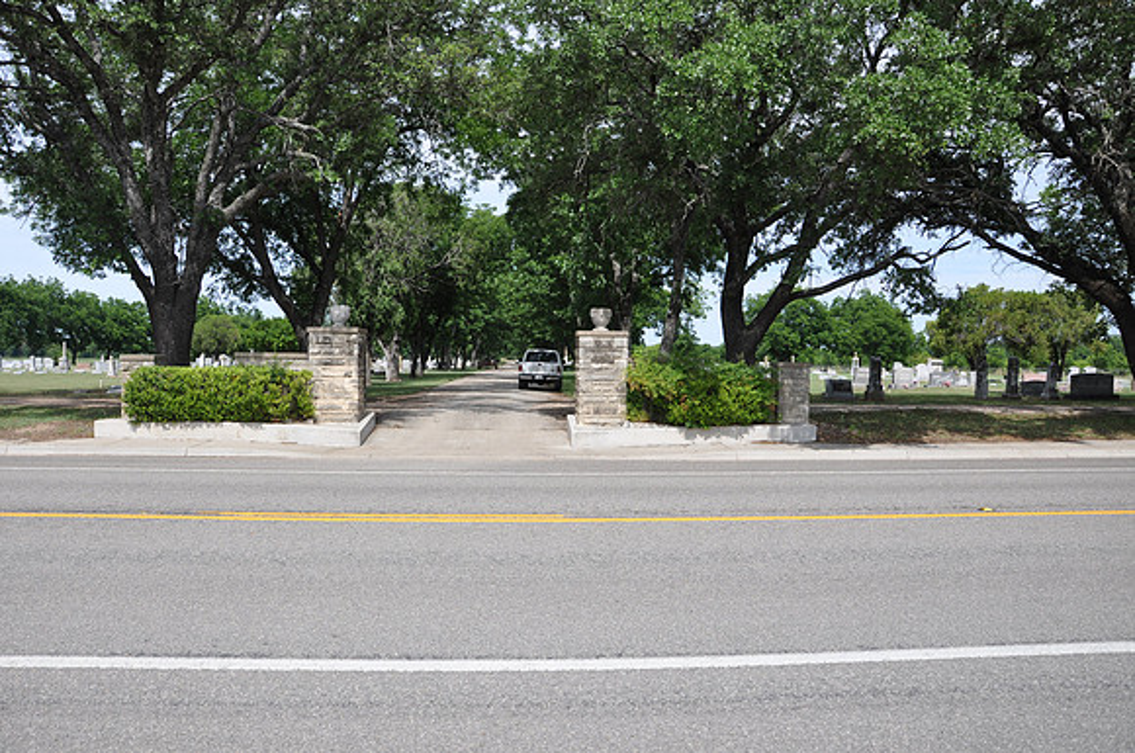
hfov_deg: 67.5
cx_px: 568
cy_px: 376
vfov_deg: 47.8
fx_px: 850
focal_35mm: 27
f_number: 7.1
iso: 200
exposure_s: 1/200
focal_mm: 18
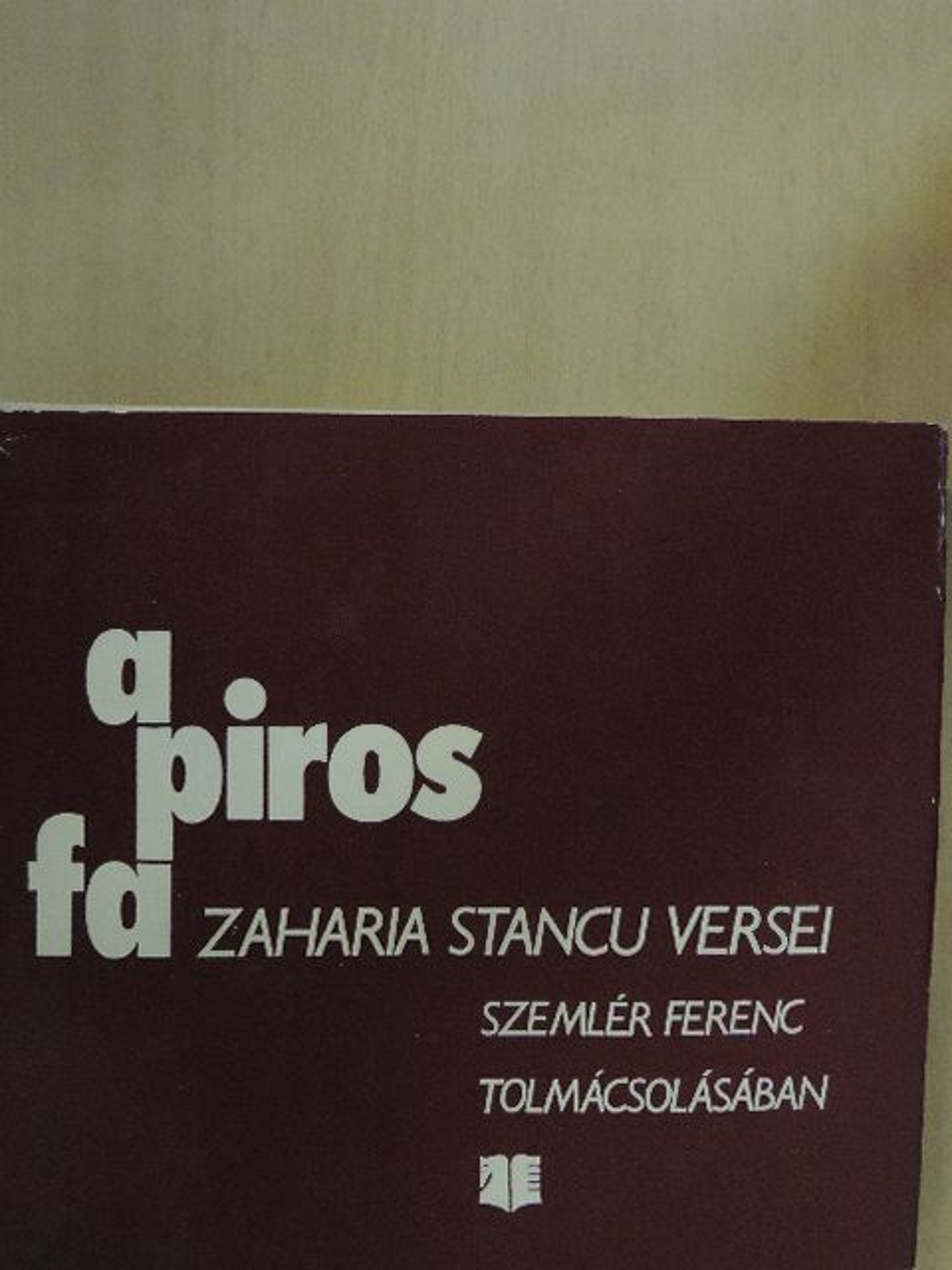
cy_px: 635
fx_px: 1723
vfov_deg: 40.4
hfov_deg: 30.9
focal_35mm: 47
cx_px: 476
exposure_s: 1/100
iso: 1600
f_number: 3.5
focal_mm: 8.3
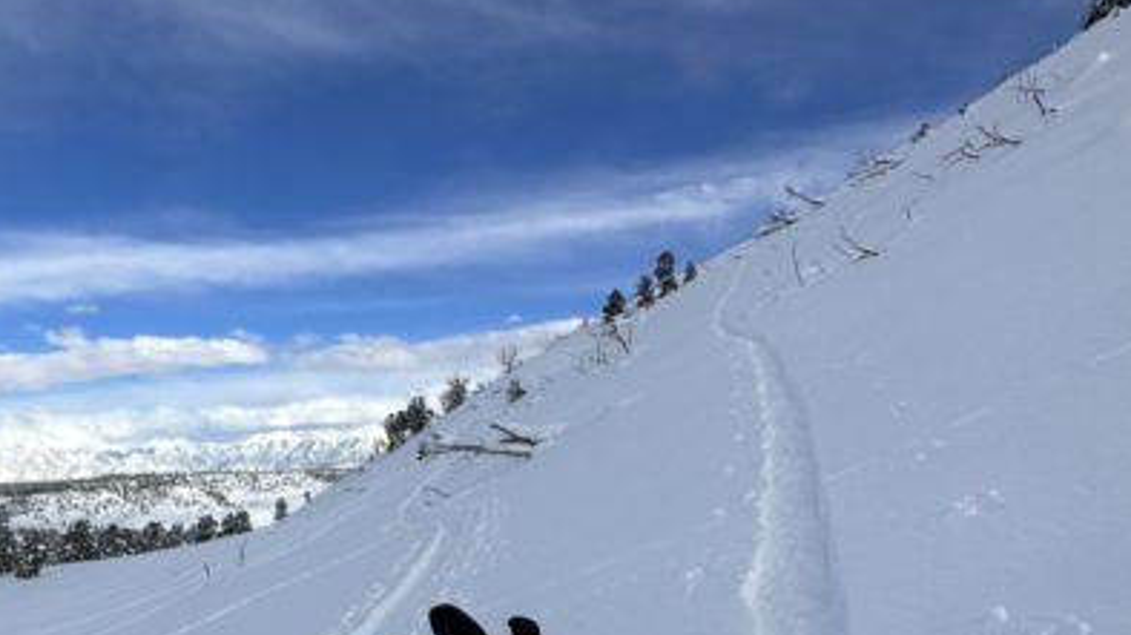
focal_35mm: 31
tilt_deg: -8.6
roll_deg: +4.0
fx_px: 929
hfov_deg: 61.1
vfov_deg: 34.8
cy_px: 609
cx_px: 373
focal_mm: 2.22
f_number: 2.2
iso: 50
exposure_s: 1/4132
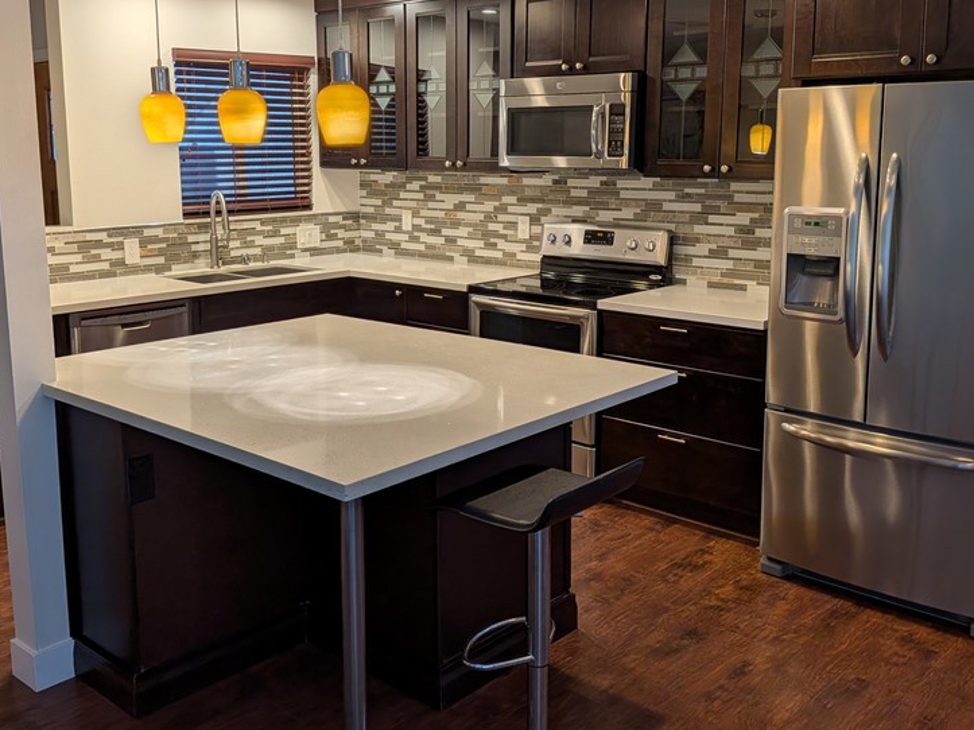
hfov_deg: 53.9
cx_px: 458
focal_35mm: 34
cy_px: 292
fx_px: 957
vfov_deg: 41.6
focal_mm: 4.53
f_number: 1.7
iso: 35
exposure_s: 1/270
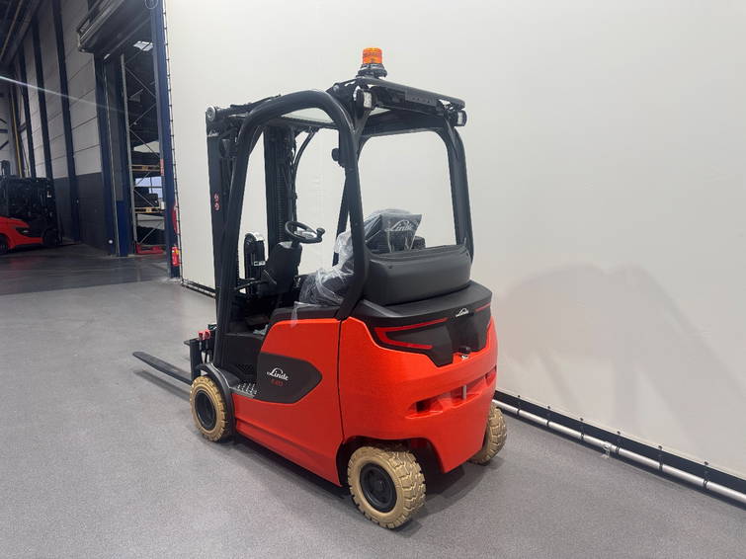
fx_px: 517
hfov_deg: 71.6
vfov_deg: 56.8
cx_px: 373
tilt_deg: -6.3
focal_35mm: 24
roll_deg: +2.4
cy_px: 280
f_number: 1.78
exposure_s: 1/100
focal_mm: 6.76
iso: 160
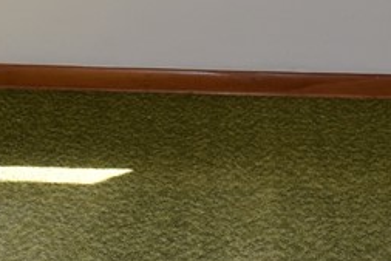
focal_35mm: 116
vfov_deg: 11.2
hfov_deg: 17.6
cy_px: -173
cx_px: 179
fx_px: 1261
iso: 280
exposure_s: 1/125
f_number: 5.6
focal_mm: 18
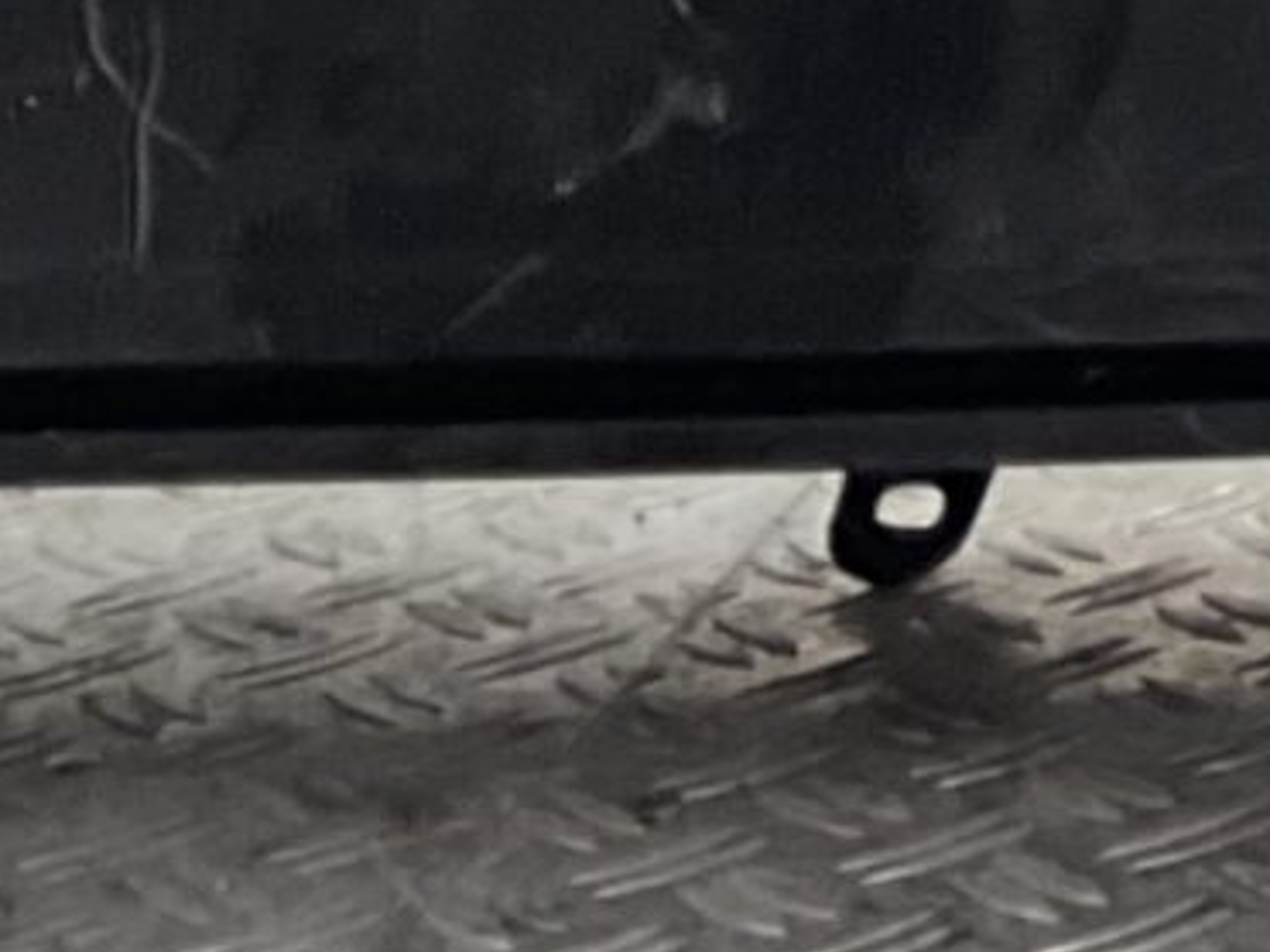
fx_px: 7335
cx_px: 3502
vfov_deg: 6.9
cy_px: -1466
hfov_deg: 8.6
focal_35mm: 200
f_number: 1.8
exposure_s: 1/120
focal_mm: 3
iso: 16
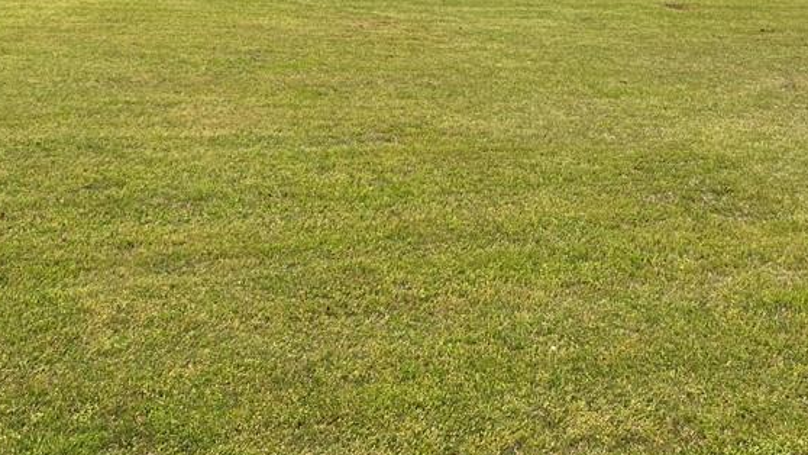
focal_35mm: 52
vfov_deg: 21.5
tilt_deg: -8.8
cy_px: -81
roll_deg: +0.3
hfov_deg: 39.7
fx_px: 1114
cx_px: 330
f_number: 1.8
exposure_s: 1/121
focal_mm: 4.25
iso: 32
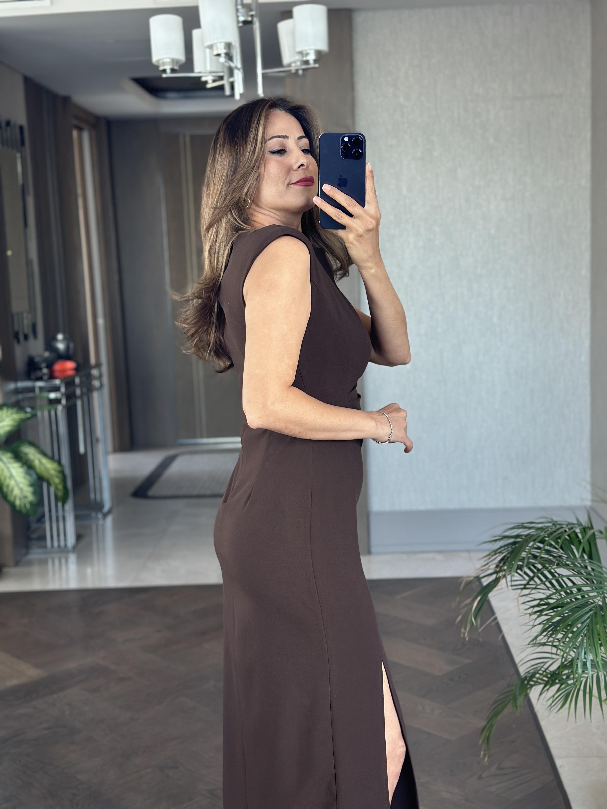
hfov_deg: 30.3
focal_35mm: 48
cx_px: 304
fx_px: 1122
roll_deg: +2.4
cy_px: 404
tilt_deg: -17.1
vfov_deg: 39.7
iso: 125
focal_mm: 6.86
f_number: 1.78
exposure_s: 1/60
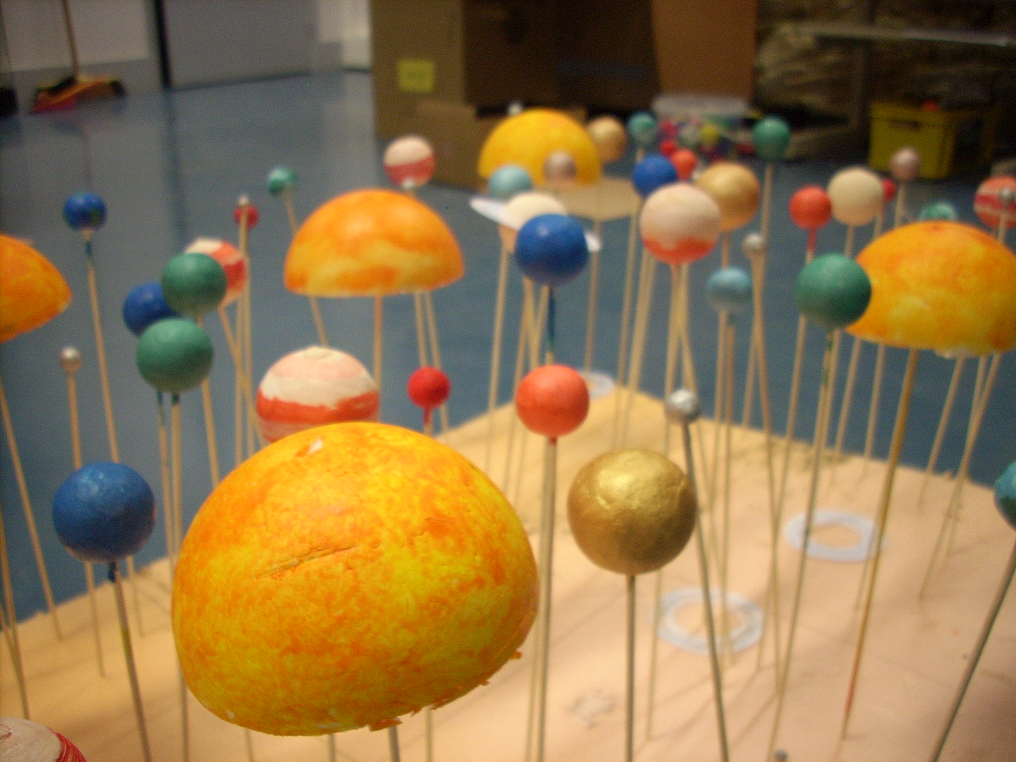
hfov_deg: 50.1
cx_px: 508
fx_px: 1086
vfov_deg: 38.7
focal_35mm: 37
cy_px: 381
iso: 200
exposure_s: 1/26.3
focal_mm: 6.2
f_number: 2.8
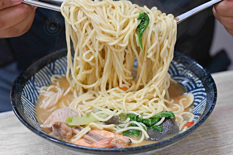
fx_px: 485
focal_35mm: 75
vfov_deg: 18.2
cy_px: 78
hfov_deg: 27.0
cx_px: 116
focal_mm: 50
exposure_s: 1/200
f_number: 3.2
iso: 1400
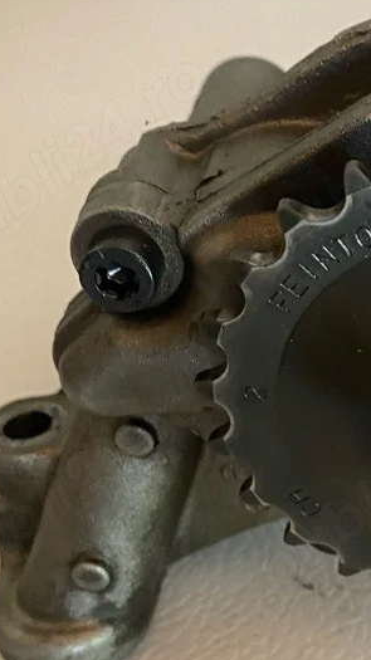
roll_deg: +1.0
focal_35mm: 72
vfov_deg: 28.6
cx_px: 477
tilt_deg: -41.8
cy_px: 539
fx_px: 1260
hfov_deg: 15.9
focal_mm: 4.25
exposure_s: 1/60
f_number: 1.8
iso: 200
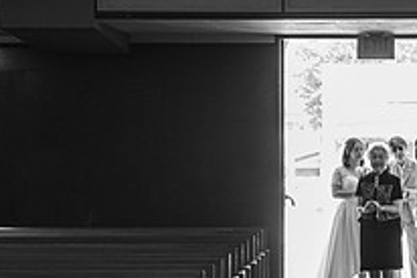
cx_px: 334
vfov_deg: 6.2
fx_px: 2546
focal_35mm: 220
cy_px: 102
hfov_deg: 9.3
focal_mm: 52
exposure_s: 1/30
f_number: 2.8
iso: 160
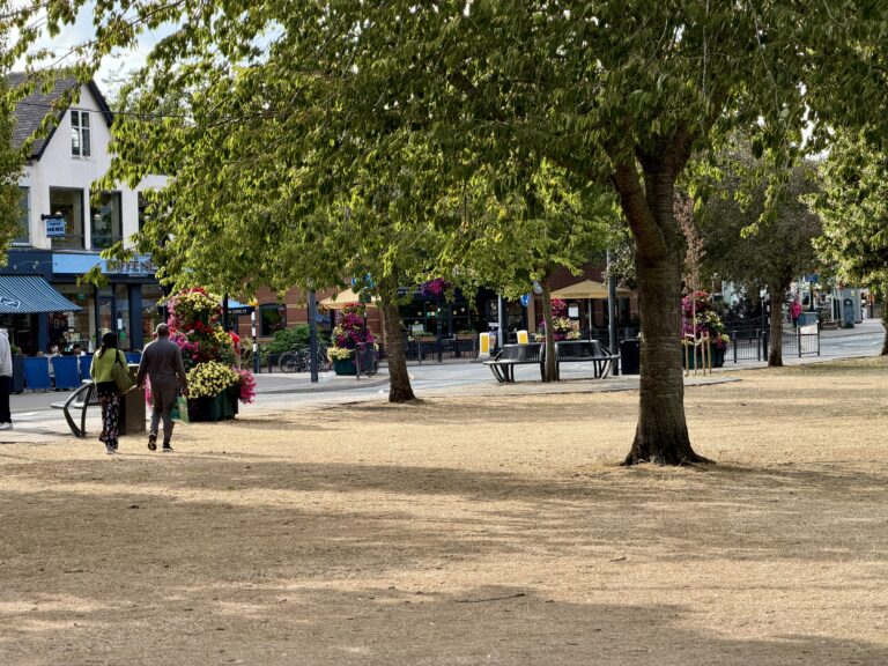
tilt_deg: -0.3
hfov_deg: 19.6
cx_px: 444
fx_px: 2565
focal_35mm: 100
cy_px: 333
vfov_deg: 14.8
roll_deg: +2.8
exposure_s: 1/379
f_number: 2.8
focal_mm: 16.89
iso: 50
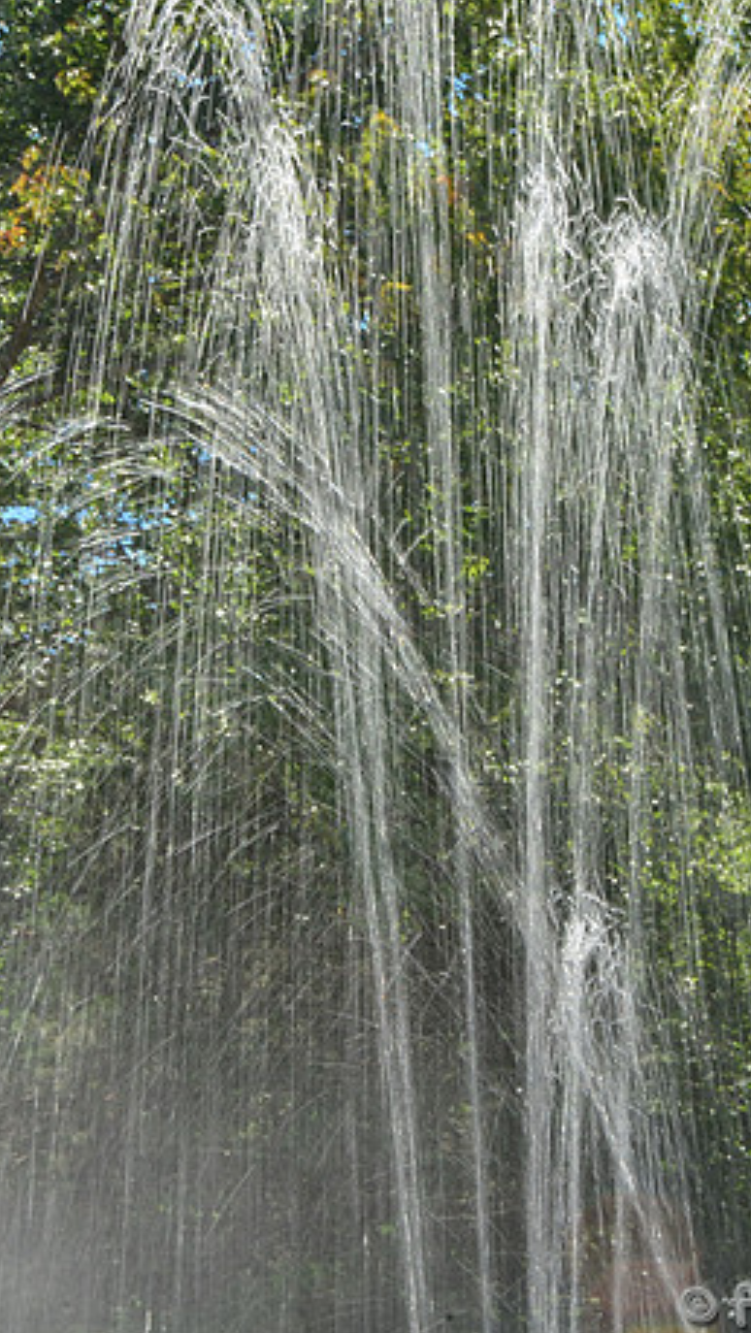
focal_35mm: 139
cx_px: 451
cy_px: 536
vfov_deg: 15.4
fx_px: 4915
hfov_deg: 8.7
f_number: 25
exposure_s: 1/15
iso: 100
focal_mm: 70
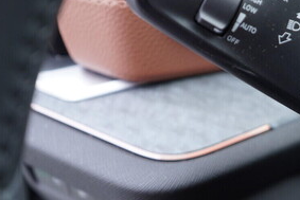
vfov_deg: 19.5
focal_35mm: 70
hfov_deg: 28.1
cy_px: 115
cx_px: 248
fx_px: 584
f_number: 2.8
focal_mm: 24
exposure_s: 1/40
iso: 400
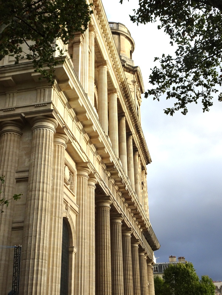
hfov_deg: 32.9
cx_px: 111
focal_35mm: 44
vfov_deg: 42.9
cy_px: 148
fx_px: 376
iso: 80
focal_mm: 7.58
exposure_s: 1/400
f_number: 4.5
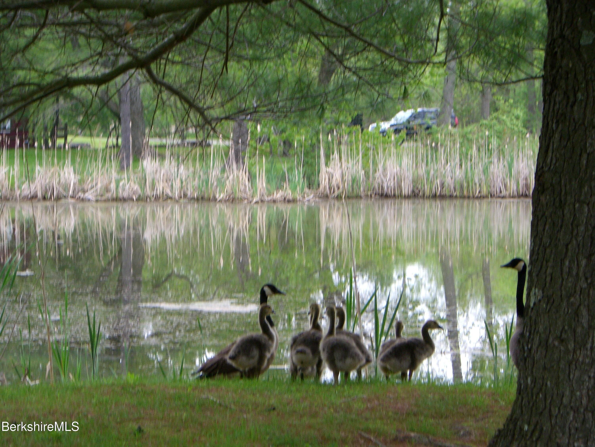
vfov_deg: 13.0
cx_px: 298
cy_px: 224
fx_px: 1959
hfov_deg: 17.3
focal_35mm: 114
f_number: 5.2
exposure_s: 1/100
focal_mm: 18.6
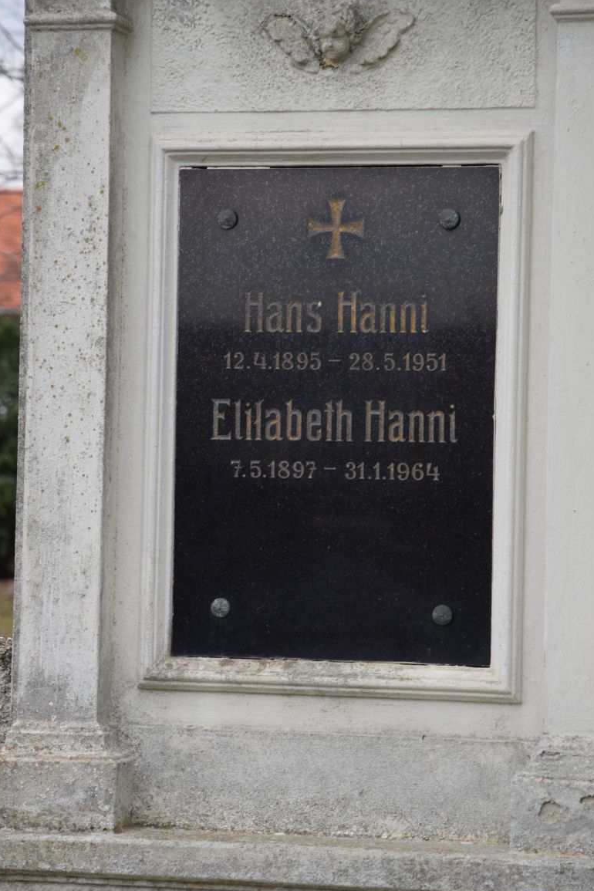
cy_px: 447
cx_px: 289
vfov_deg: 15.5
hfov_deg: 10.3
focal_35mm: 133
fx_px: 3280
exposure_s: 1/200
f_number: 7.1
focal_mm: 85
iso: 400
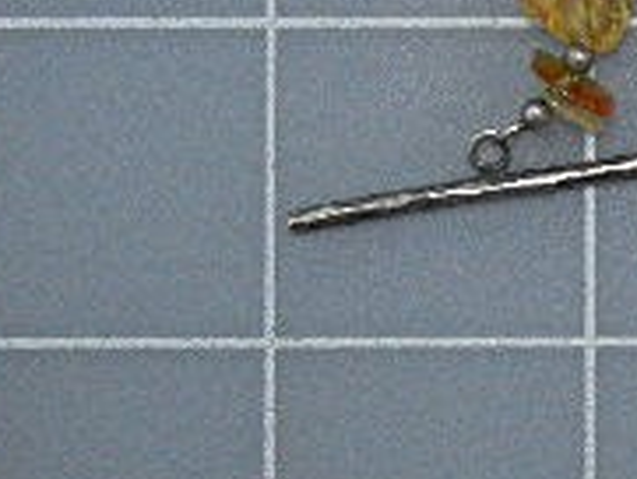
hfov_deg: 14.0
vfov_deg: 10.8
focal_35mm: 138
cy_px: 222
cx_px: 683
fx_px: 2541
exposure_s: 1/30
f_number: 7.4
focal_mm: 7.1
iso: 800
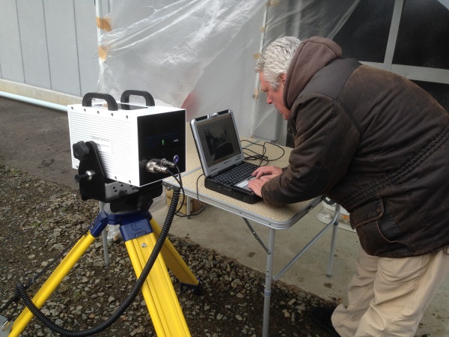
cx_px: 224
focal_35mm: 33
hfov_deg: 55.4
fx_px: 428
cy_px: 168
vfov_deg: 42.9
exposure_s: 1/290
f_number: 2.4
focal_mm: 4.12
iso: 50
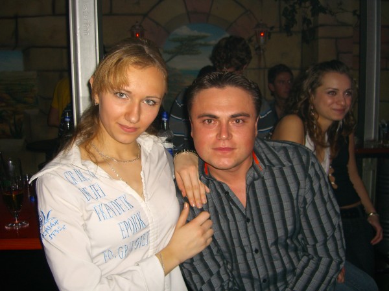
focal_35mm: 38
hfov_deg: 49.0
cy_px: 146
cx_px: 194
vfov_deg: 37.7
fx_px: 427
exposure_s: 1/60
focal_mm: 7.9
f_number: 2.8
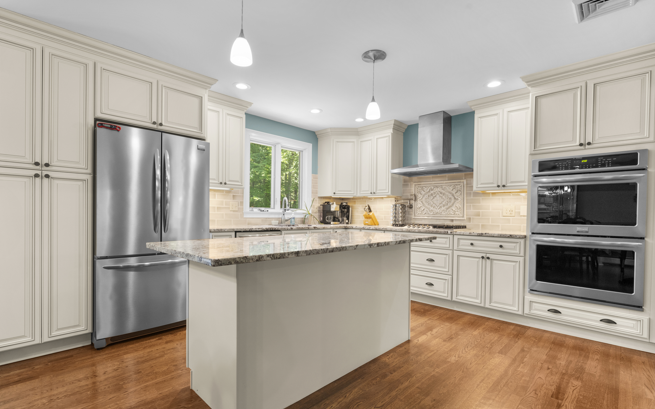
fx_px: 303
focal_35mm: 17
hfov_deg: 94.3
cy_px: 215
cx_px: 320
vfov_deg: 68.0
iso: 200
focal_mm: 16
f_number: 9
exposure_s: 1/5
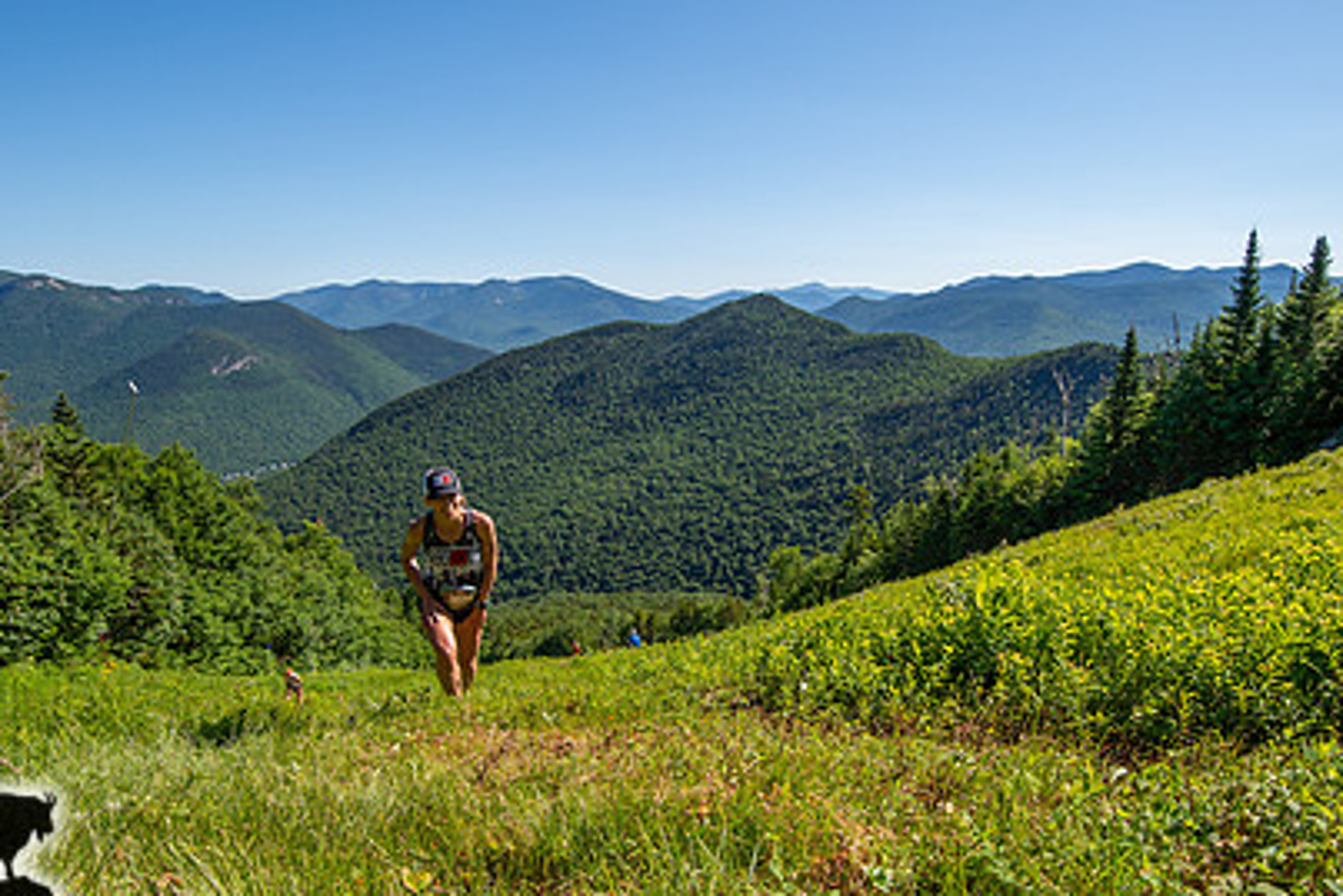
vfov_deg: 54.8
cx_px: 667
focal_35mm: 23
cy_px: 526
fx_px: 858
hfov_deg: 76.1
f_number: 5
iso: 100
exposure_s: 1/640
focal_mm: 16
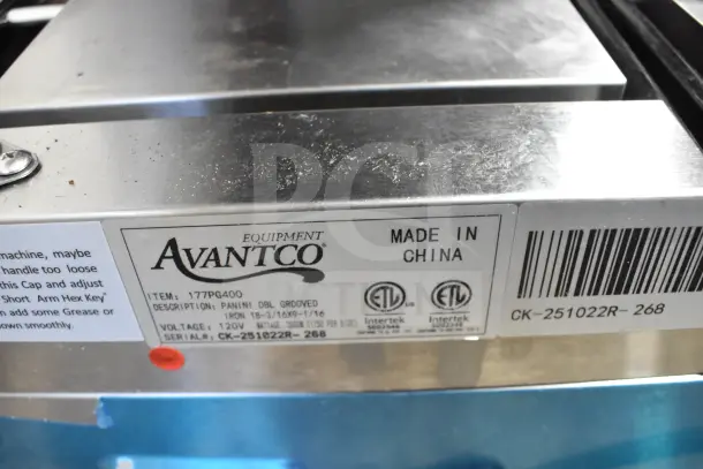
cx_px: 352
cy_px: 234
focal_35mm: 30
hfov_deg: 61.9
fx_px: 586
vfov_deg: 43.6
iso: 6400
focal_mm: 20
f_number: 6.3
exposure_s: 1/160
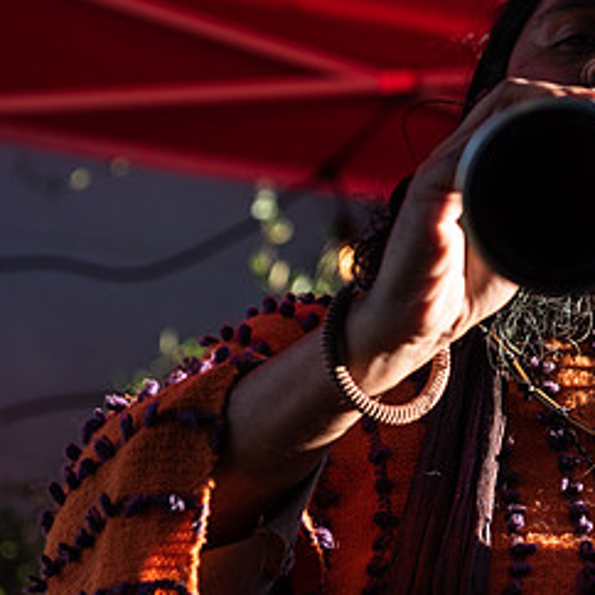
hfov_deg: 10.9
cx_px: 555
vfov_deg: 11.0
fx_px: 3092
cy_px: 212
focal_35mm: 159
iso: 200
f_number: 4.5
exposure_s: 1/500
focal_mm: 70
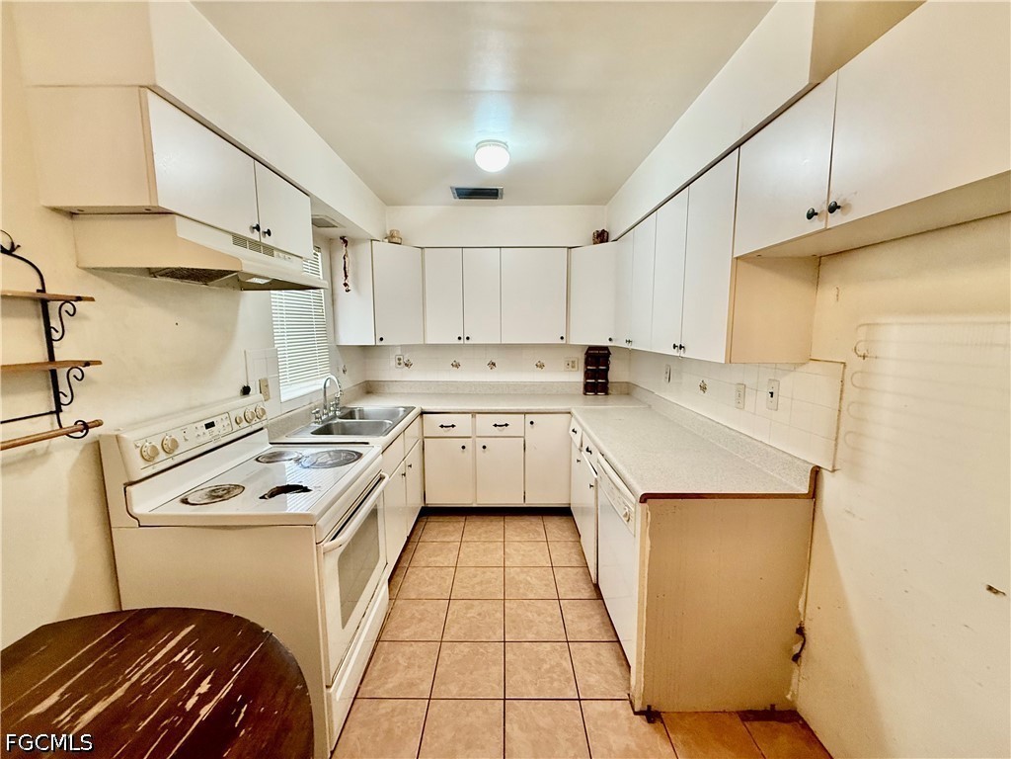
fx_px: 409
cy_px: 380
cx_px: 506
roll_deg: -0.5
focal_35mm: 14
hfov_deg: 102.1
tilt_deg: -6.9
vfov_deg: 85.7
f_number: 2.2
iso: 250
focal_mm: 2.22
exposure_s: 1/60
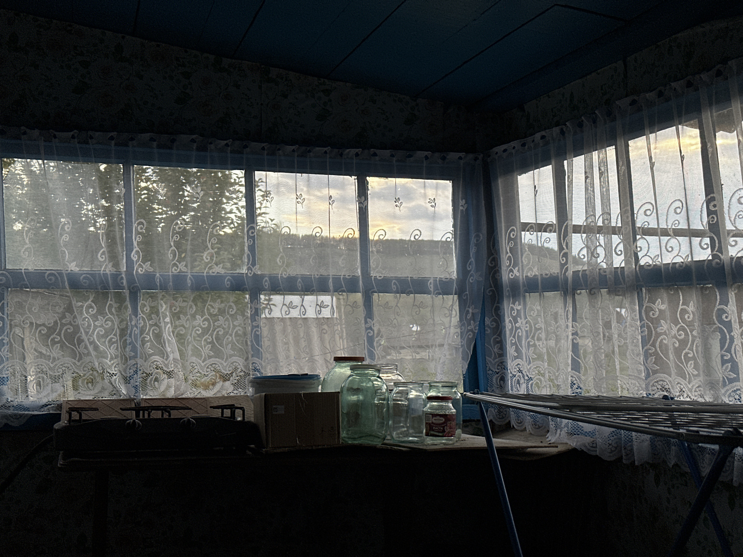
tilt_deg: +2.7
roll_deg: +3.2
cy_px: 278
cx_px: 372
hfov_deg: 39.7
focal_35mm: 48
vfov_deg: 30.3
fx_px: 1030
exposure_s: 1/430
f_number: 1.78
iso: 64
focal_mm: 6.86
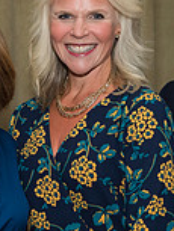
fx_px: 1265
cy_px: 170
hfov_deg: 7.9
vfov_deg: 10.4
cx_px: 29
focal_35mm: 189
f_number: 5.6
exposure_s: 1/125
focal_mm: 52
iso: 800
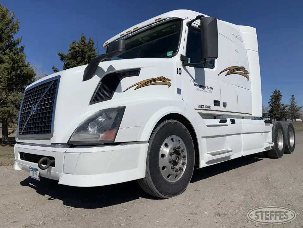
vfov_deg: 53.1
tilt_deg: -0.2
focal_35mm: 26
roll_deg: +0.5
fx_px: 228
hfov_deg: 67.3
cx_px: 152
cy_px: 114
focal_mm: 4.25
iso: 25
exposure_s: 1/7407
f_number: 1.8
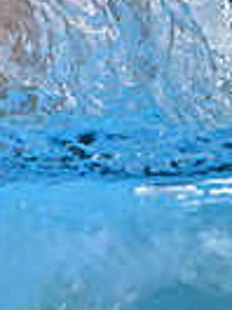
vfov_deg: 1.1
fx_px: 15906
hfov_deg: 0.8
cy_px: -126
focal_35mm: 1780
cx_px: -398
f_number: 6.3
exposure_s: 1/1000
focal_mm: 420
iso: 6400
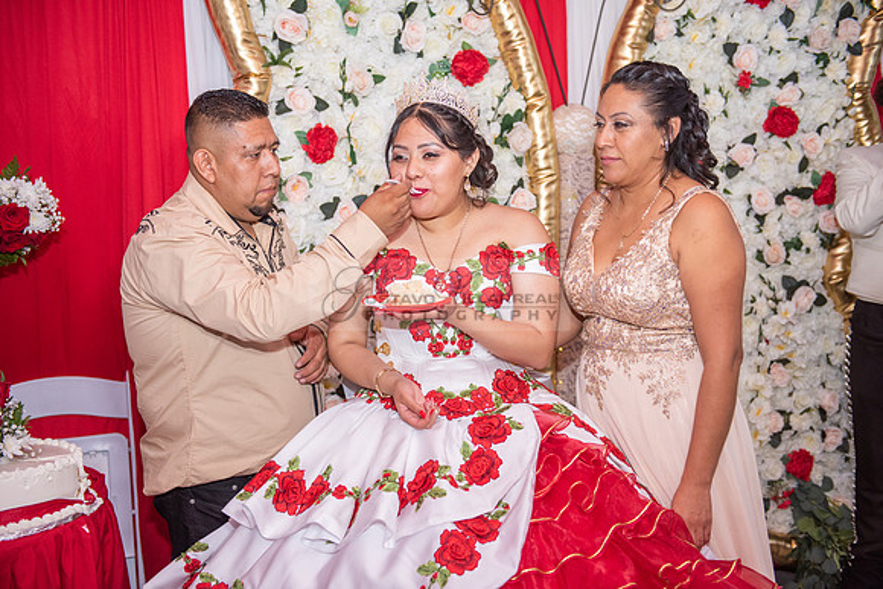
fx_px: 1178
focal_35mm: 48
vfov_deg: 28.1
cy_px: 294
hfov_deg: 41.1
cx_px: 442
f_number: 3.2
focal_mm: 48
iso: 800
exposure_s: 1/160
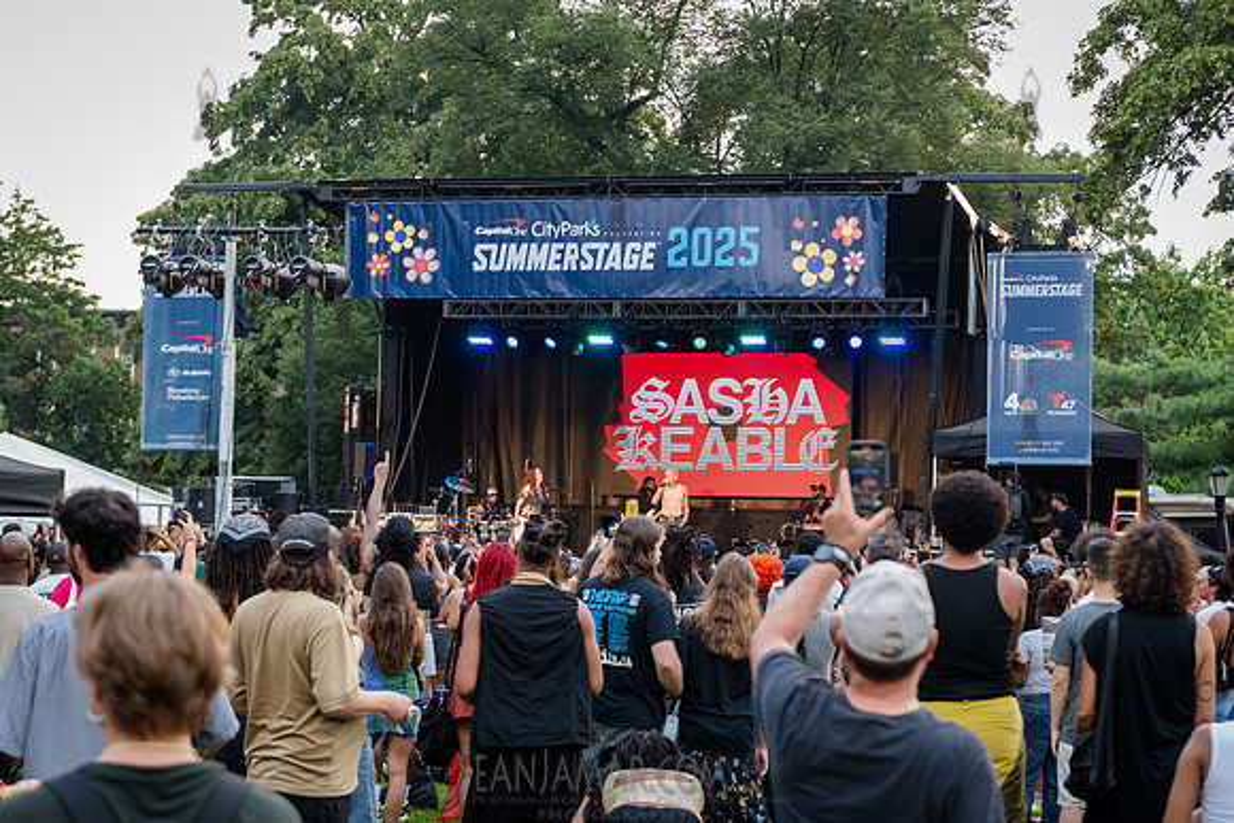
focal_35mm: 81
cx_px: 660
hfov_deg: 25.1
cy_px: 434
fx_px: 2772
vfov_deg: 16.9
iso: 2000
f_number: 4
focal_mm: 70
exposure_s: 1/500
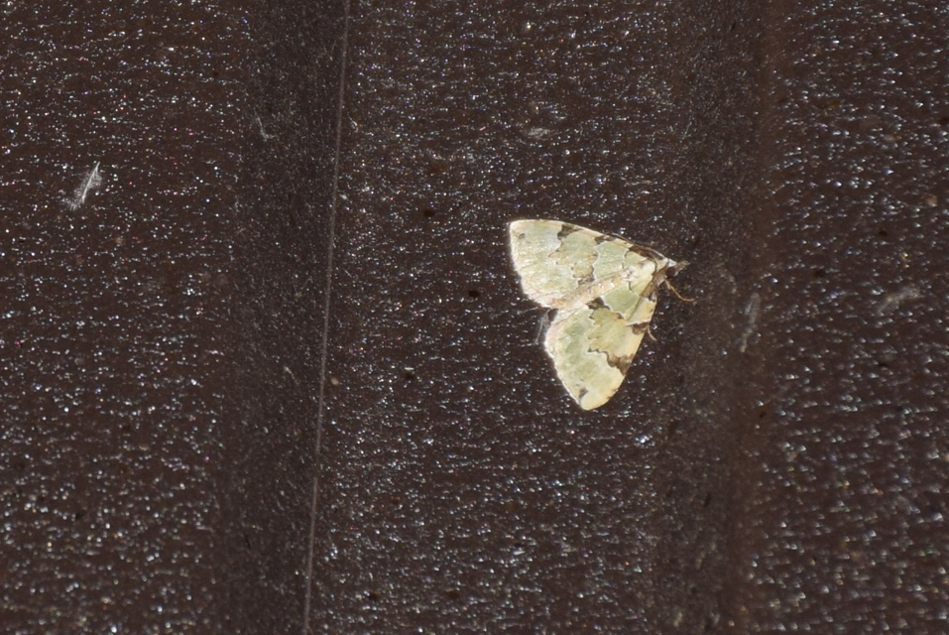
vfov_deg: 6.6
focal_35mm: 210
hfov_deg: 9.8
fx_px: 5541
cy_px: 318
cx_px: 474
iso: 320
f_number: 5.6
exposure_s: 1/200
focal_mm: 140
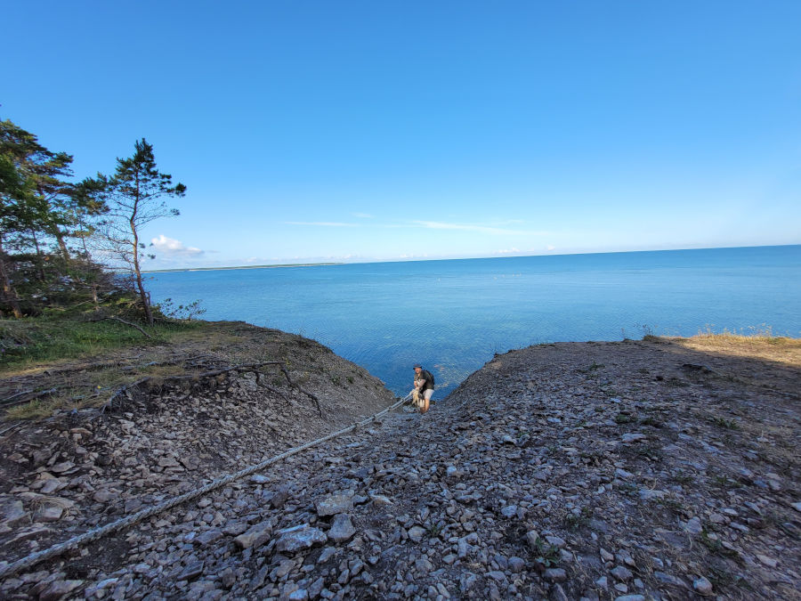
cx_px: 400
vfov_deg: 89.9
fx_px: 301
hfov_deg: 106.2
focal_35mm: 13
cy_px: 300
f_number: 2.2
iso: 40
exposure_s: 1/792
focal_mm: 1.74
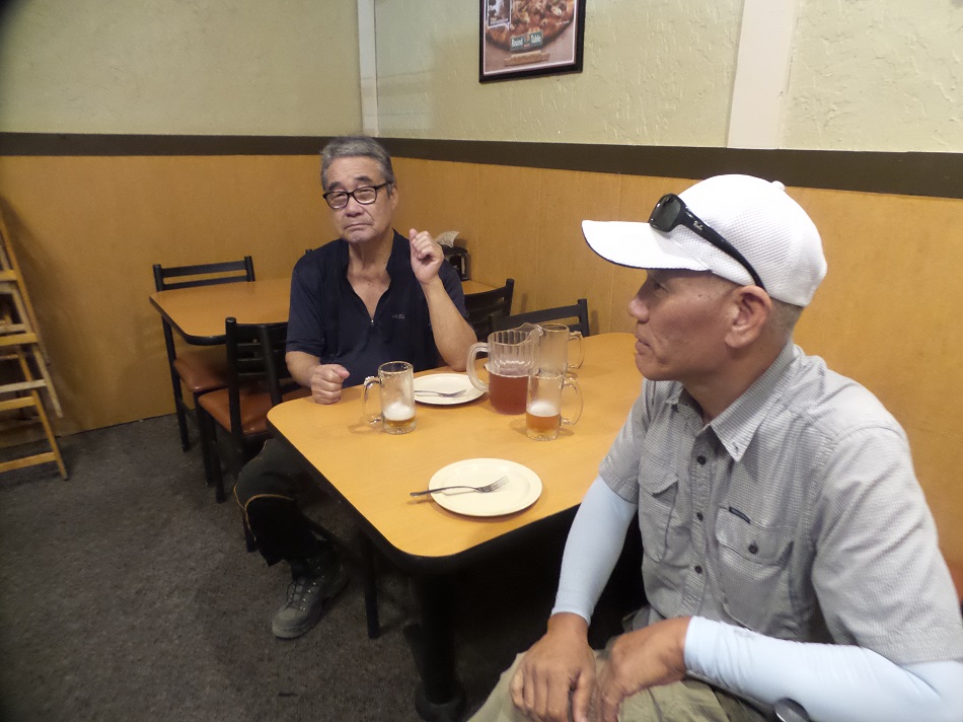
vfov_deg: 58.9
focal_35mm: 23
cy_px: 361
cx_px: 482
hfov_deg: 73.9
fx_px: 640
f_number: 2.8
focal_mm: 4.1
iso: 800
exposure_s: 1/25
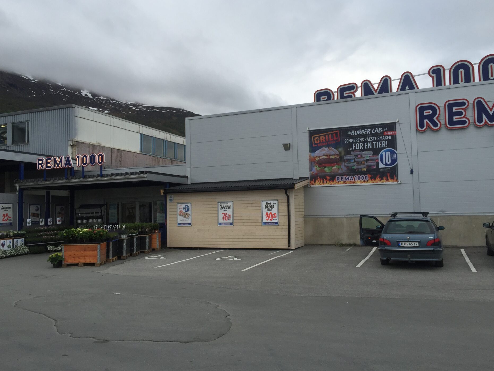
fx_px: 428
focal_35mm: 30
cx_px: 246
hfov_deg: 60.0
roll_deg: +1.0
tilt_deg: +3.6
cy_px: 182
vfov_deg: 46.8
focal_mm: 4.15
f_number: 2.2
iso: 32
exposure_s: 1/599
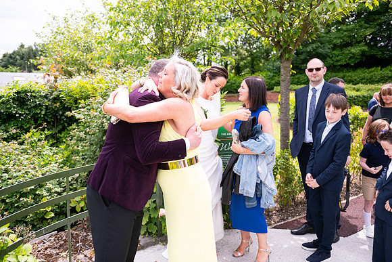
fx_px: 316
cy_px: 131
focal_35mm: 29
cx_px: 196
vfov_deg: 45.0
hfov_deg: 63.6
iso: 250
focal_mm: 29
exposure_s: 1/1600
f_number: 3.5
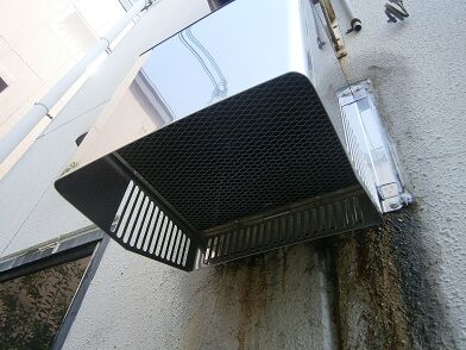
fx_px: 350
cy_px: 175
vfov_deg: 53.1
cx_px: 233
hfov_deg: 67.3
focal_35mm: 26
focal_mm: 4.7
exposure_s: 1/250
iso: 80
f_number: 2.8
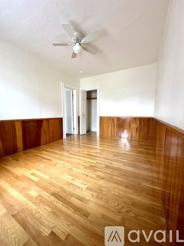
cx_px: 92
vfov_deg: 102.1
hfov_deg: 85.7
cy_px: 123
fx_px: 99
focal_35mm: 14
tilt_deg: -6.0
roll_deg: -0.7
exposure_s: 1/60
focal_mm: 2.22
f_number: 2.2
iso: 320
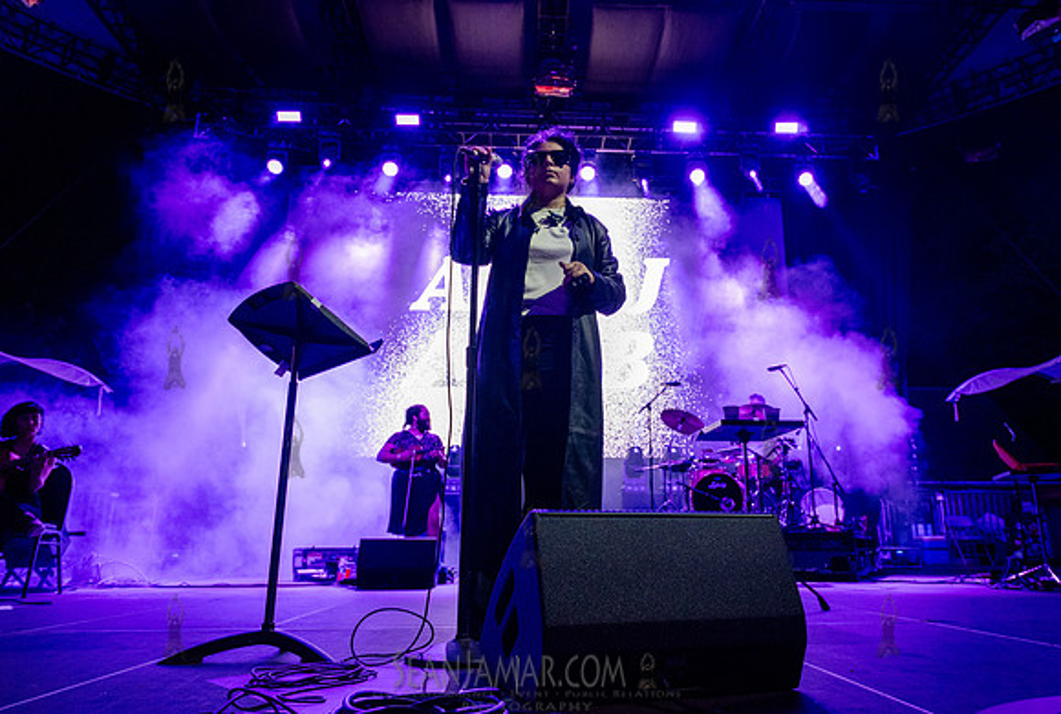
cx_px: 580
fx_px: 791
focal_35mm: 27
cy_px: 326
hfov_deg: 67.5
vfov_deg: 48.5
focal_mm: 24
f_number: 4
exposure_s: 1/400
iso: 5000
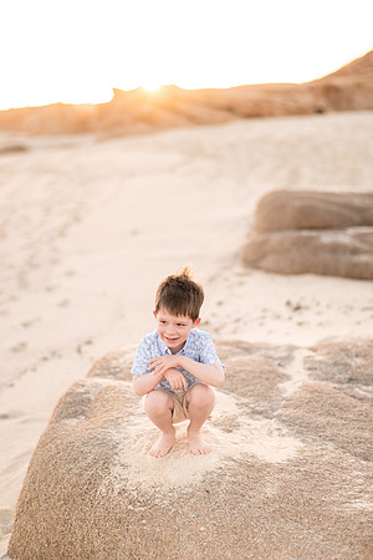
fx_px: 901
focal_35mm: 58
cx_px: 186
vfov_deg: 34.5
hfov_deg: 23.4
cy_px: 280
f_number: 1.8
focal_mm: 58
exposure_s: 1/800
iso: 100
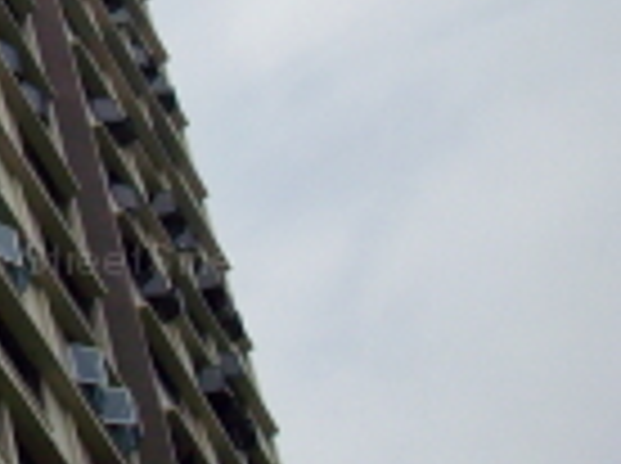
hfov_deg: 12.0
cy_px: -185
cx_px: -590
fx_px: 2650
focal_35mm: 148
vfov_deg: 9.8
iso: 80
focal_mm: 6.2
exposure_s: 1/800
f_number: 5.6
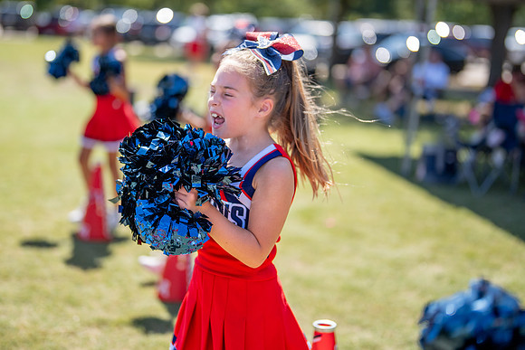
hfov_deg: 31.5
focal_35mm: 64
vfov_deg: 21.3
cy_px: 139
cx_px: 234
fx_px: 929
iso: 160
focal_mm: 50
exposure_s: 1/8000
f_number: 1.2
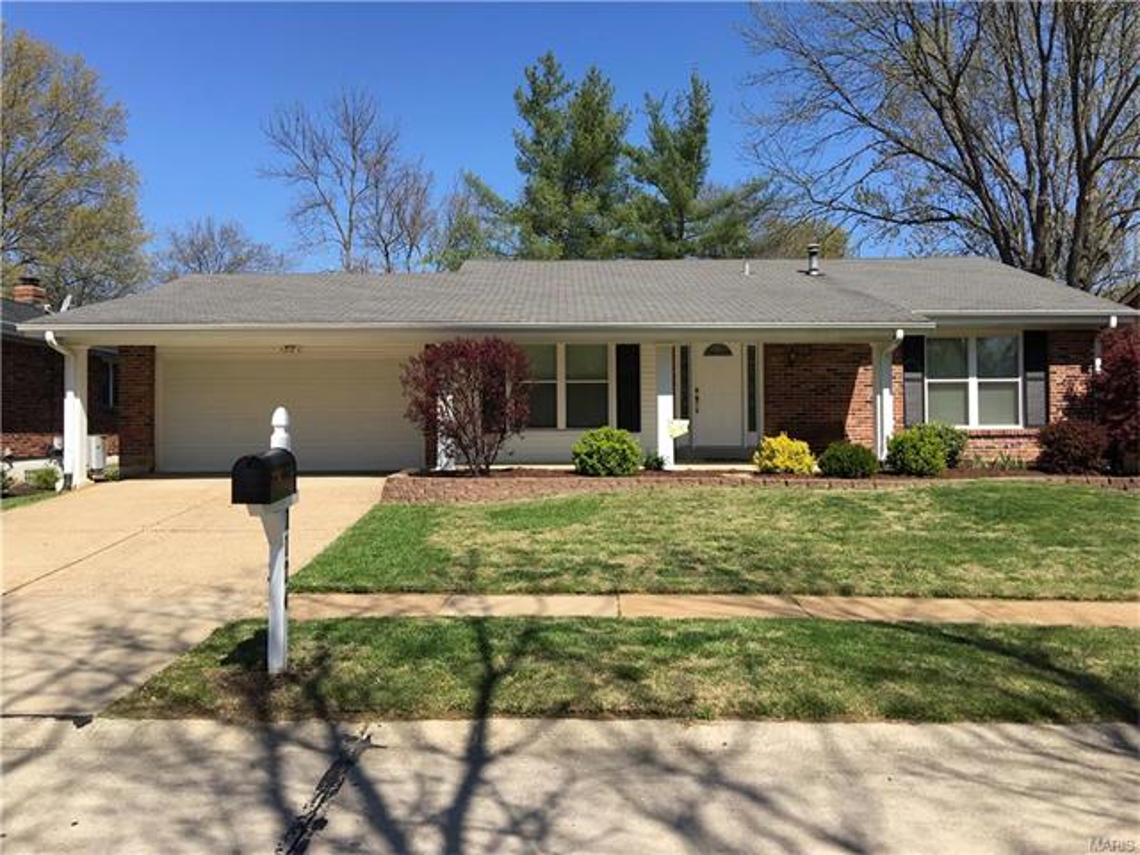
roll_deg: +0.1
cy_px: 428
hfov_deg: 61.7
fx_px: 955
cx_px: 570
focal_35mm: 29
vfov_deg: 48.2
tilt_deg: +1.8
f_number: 2.2
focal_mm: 4.15
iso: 25
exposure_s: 1/1282
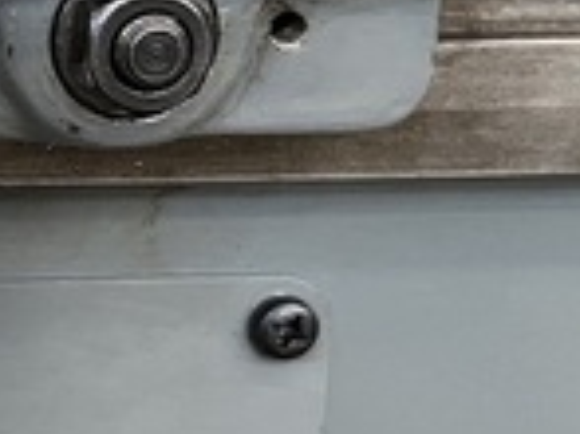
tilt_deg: -11.4
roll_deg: +1.6
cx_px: -489
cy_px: 16
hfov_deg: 15.0
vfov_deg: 12.9
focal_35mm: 113
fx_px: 1892
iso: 160
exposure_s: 1/60
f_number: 1.6
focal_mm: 5.1
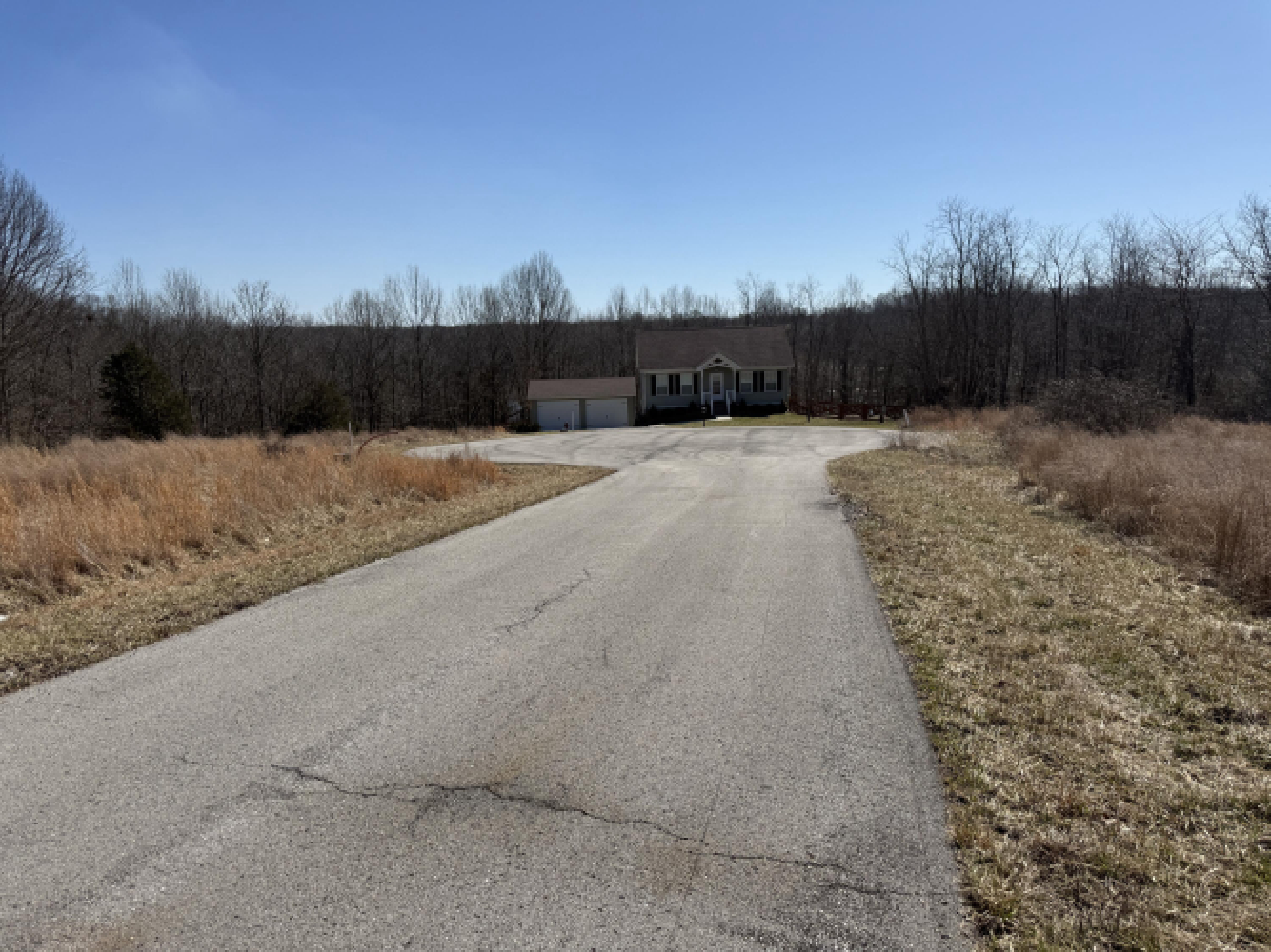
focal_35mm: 24
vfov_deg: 56.8
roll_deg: +0.6
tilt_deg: -9.0
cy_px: 476
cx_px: 636
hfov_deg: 71.6
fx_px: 881
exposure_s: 1/6711
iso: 80
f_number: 1.78
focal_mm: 6.76
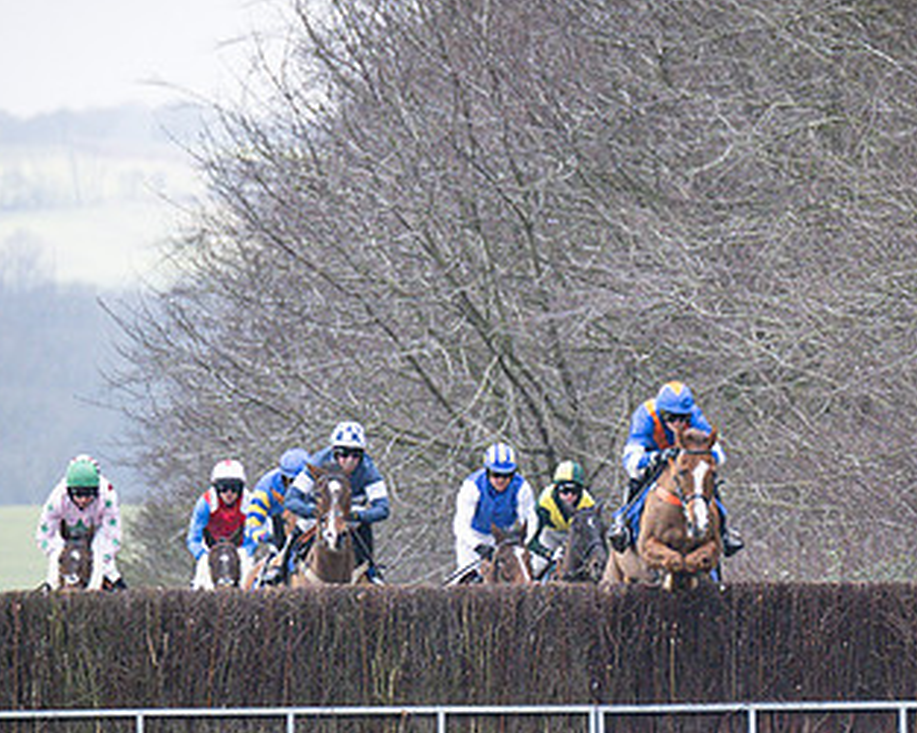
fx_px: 24193
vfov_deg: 1.7
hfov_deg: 2.2
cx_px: 1005
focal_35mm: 892
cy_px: 562
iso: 400
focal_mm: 200
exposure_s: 1/1600
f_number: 2.8
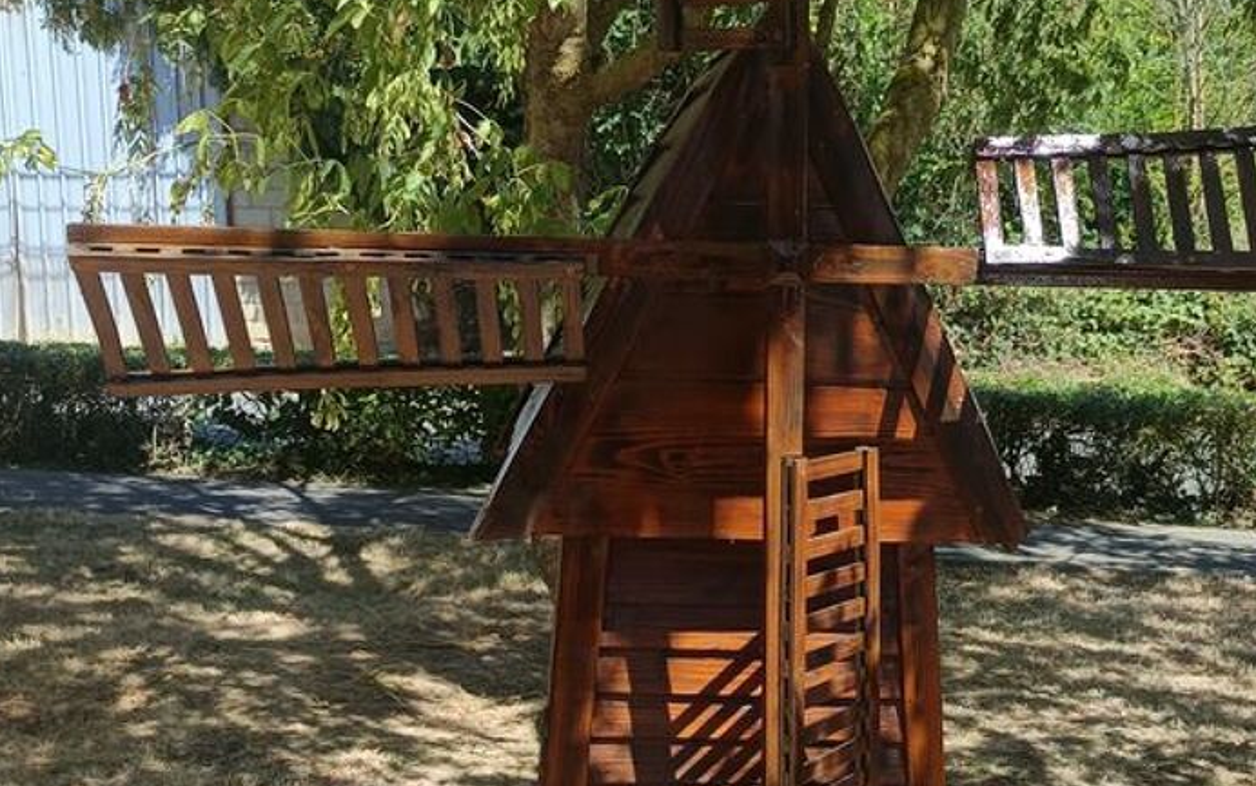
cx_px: 831
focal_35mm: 49
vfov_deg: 26.1
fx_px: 1678
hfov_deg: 40.6
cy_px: 573
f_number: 1.7
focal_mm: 5.31
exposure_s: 1/167
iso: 50
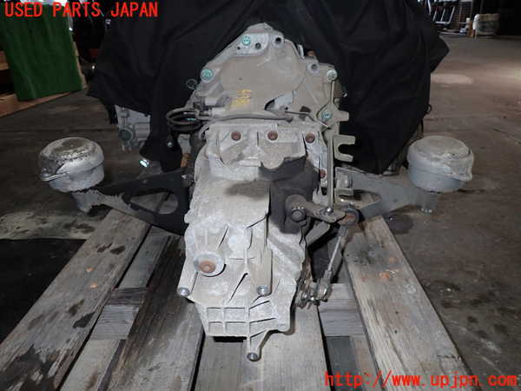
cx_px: 260
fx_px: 376
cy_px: 196
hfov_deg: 69.4
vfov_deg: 54.9
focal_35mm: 25
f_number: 5.6
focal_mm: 4.5
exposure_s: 1/30
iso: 200
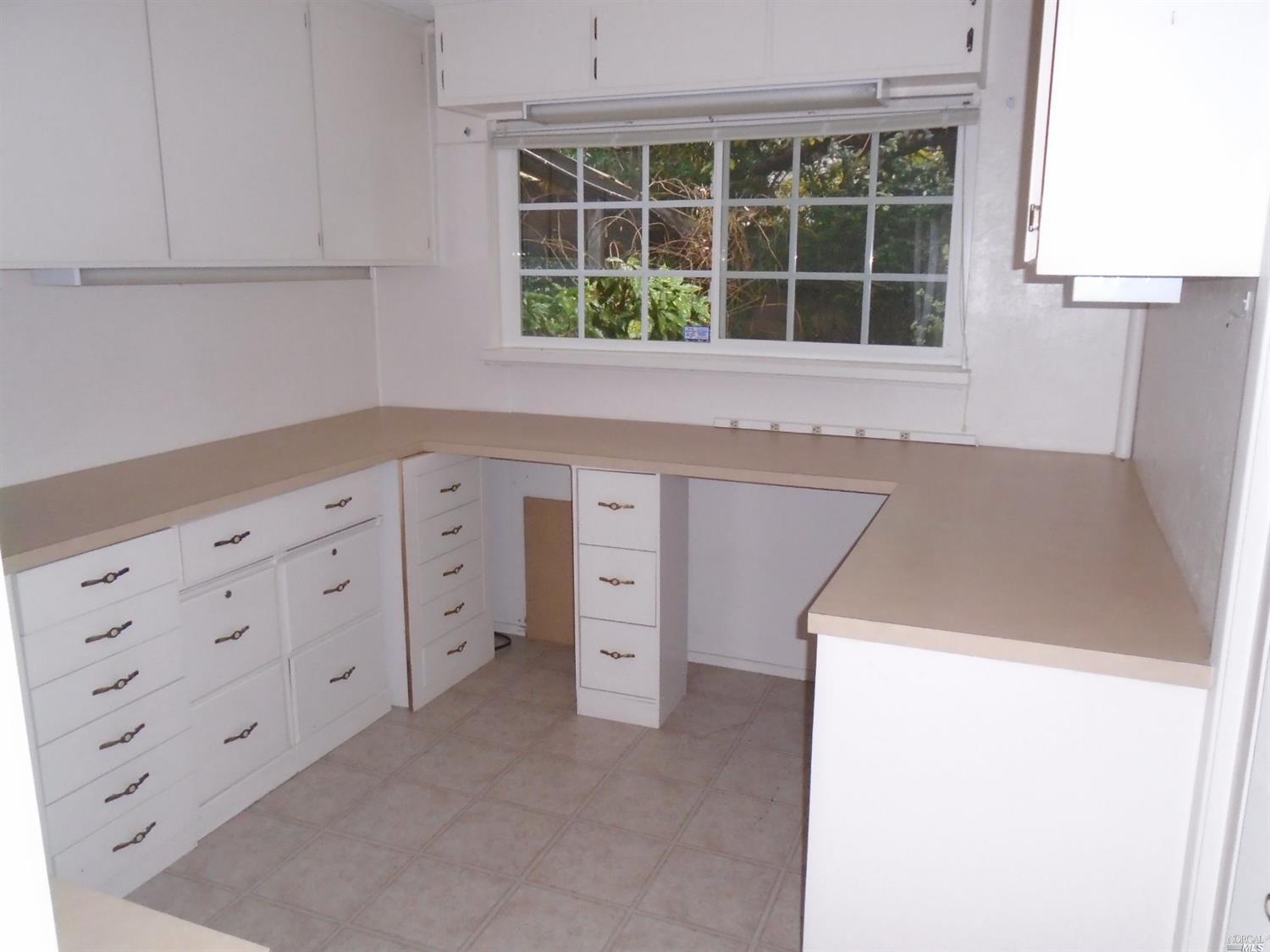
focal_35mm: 26
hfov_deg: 67.3
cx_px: 635
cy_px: 476
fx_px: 954
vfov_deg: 53.0
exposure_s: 1/30
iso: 400
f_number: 3.2
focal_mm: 4.6
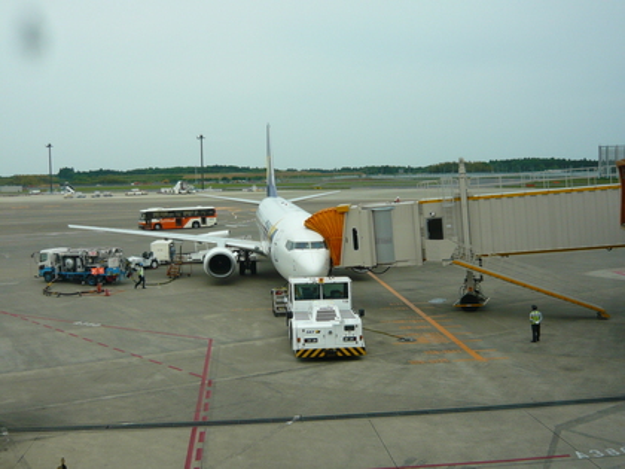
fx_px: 740
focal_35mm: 41
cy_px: 234
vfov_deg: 35.1
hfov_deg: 45.8
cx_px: 312
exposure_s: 1/1000
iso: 100
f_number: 2.8
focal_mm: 5.5
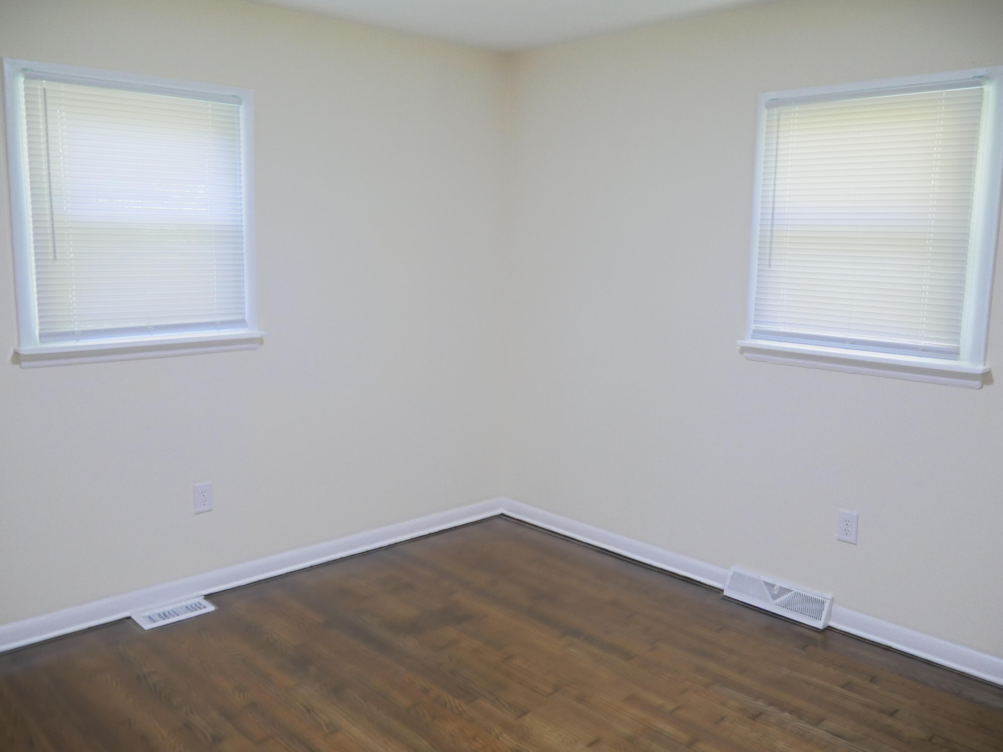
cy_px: 376
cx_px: 502
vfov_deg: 49.7
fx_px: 811
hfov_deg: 63.4
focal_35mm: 28
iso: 1600
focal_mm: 14
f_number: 3.6
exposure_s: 1/60
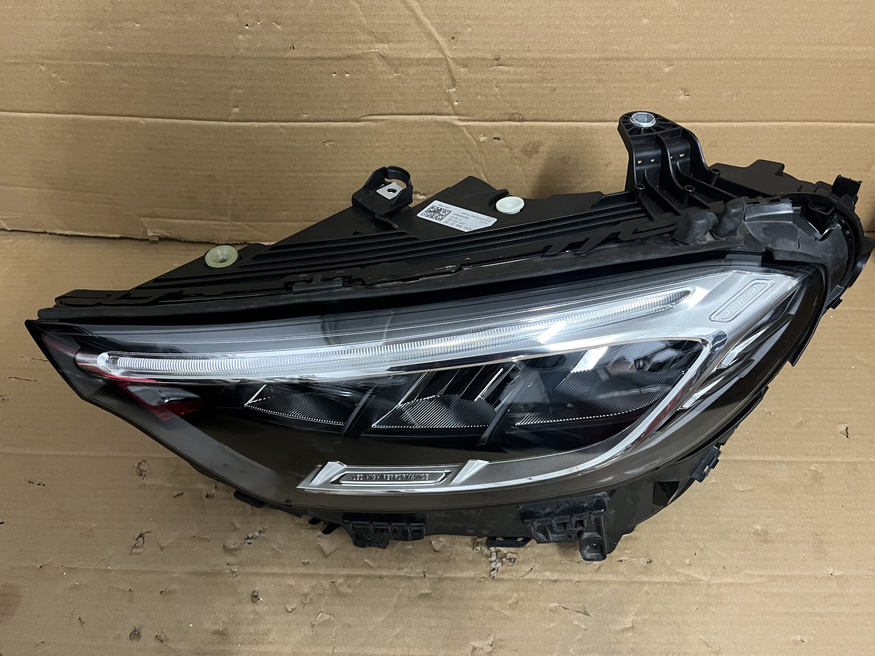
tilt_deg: -53.4
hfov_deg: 67.3
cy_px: 328
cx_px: 438
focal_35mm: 26
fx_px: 657
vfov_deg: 53.1
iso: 400
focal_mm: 5.1
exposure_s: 1/33
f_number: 1.6
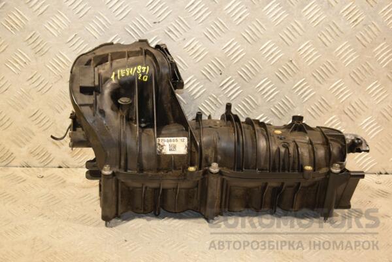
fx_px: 686
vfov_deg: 21.6
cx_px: 196
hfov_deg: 31.9
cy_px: 131
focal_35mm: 63
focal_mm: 42
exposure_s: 1/125
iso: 800
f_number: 4.8
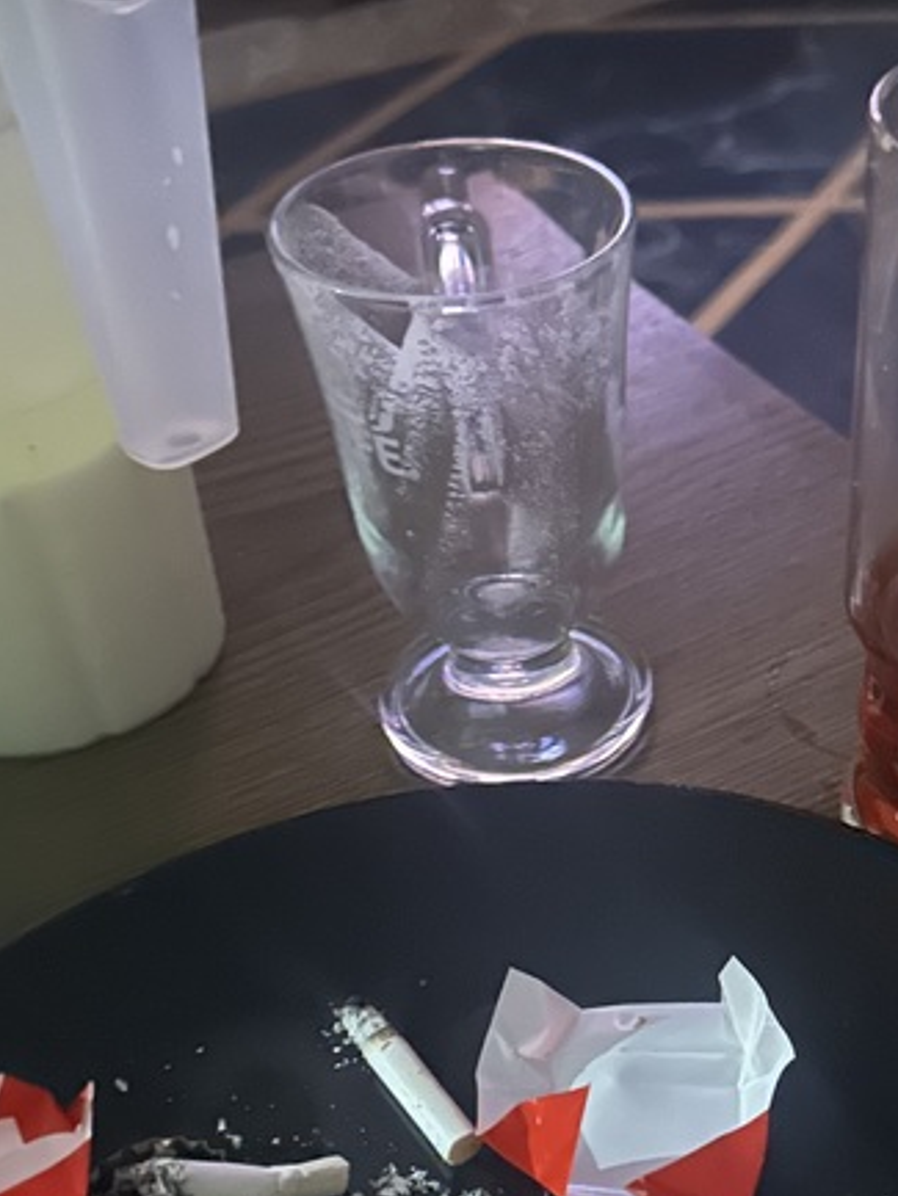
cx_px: 793
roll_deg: -1.2
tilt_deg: -42.7
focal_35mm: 51
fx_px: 1763
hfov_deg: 27.6
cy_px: 807
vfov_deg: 37.0
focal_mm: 6.86
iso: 4000
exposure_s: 1/5
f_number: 1.78
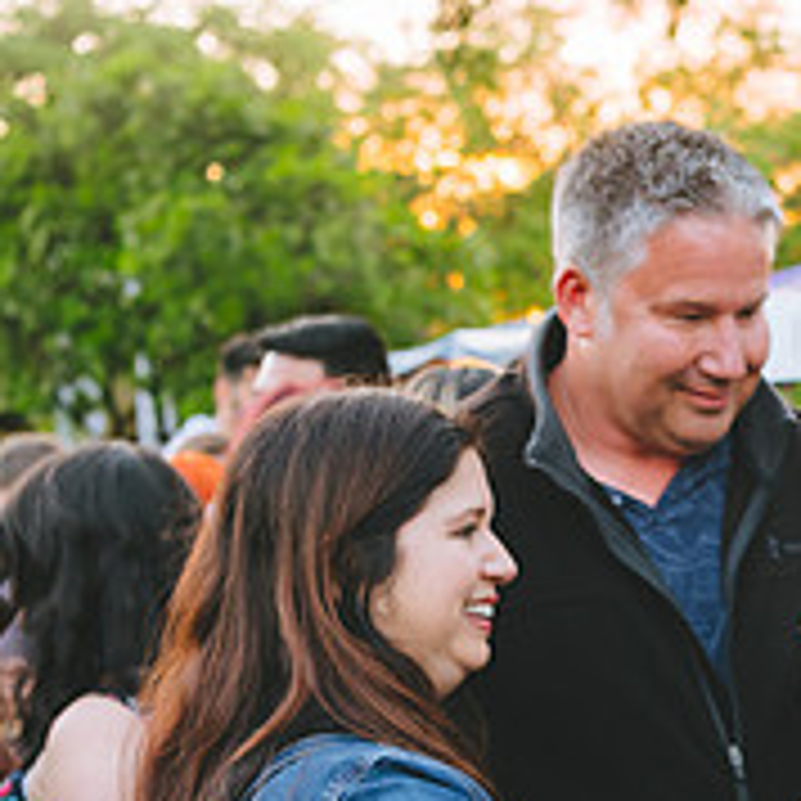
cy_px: 655
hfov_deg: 17.1
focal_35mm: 94
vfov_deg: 18.3
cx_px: 1116
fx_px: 2461
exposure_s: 1/100
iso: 220
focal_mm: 34
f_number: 3.5
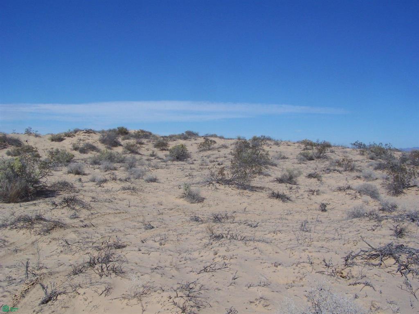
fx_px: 460
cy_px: 157
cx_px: 210
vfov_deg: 37.7
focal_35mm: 38
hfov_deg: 49.0
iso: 64
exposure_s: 1/500
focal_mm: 6.3
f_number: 5.6
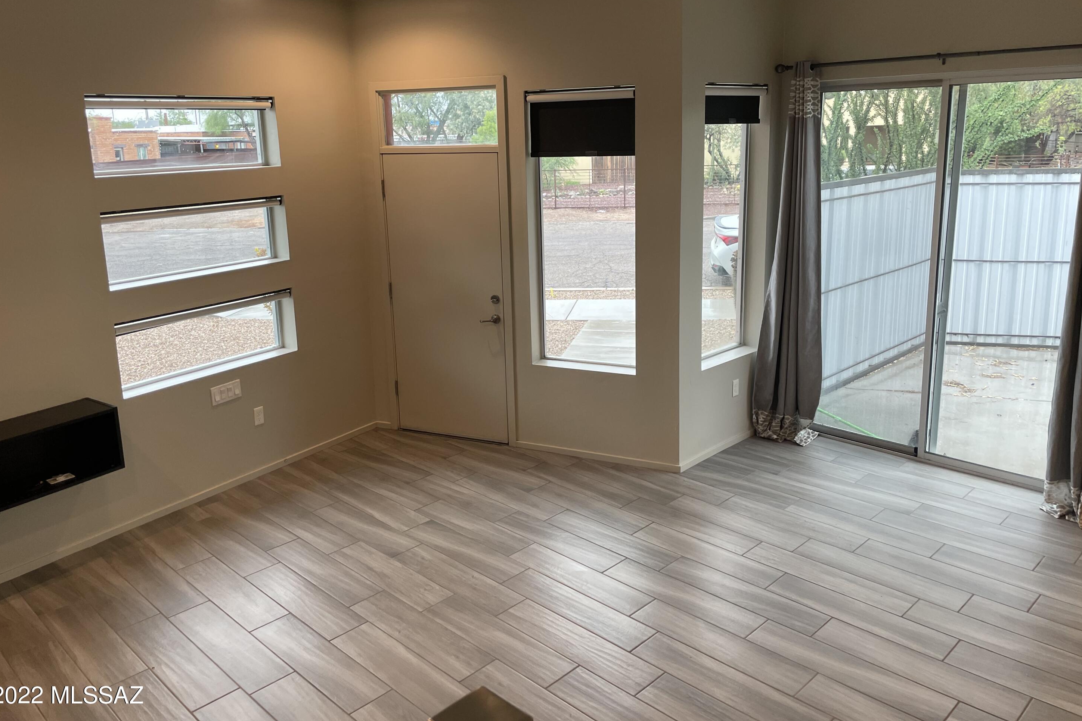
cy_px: 314
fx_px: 842
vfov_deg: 46.3
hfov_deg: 65.5
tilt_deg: -10.8
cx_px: 532
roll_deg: +2.4
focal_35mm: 28
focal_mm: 4.2
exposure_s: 1/60
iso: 64
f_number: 1.6
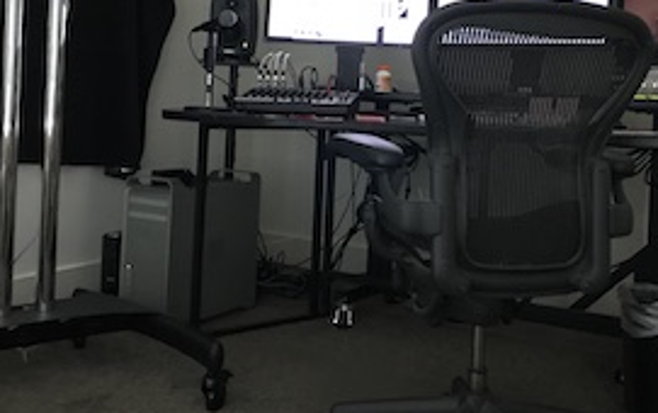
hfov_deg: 47.1
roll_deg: -2.8
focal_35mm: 42
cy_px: 95
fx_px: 754
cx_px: 352
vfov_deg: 30.0
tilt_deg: +0.7
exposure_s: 1/5
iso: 80
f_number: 1.8
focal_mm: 3.99
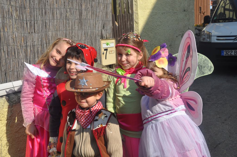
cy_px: 78
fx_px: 335
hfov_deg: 38.9
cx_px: 118
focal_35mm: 51
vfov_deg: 26.4
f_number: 10
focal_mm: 34
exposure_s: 1/400
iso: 200
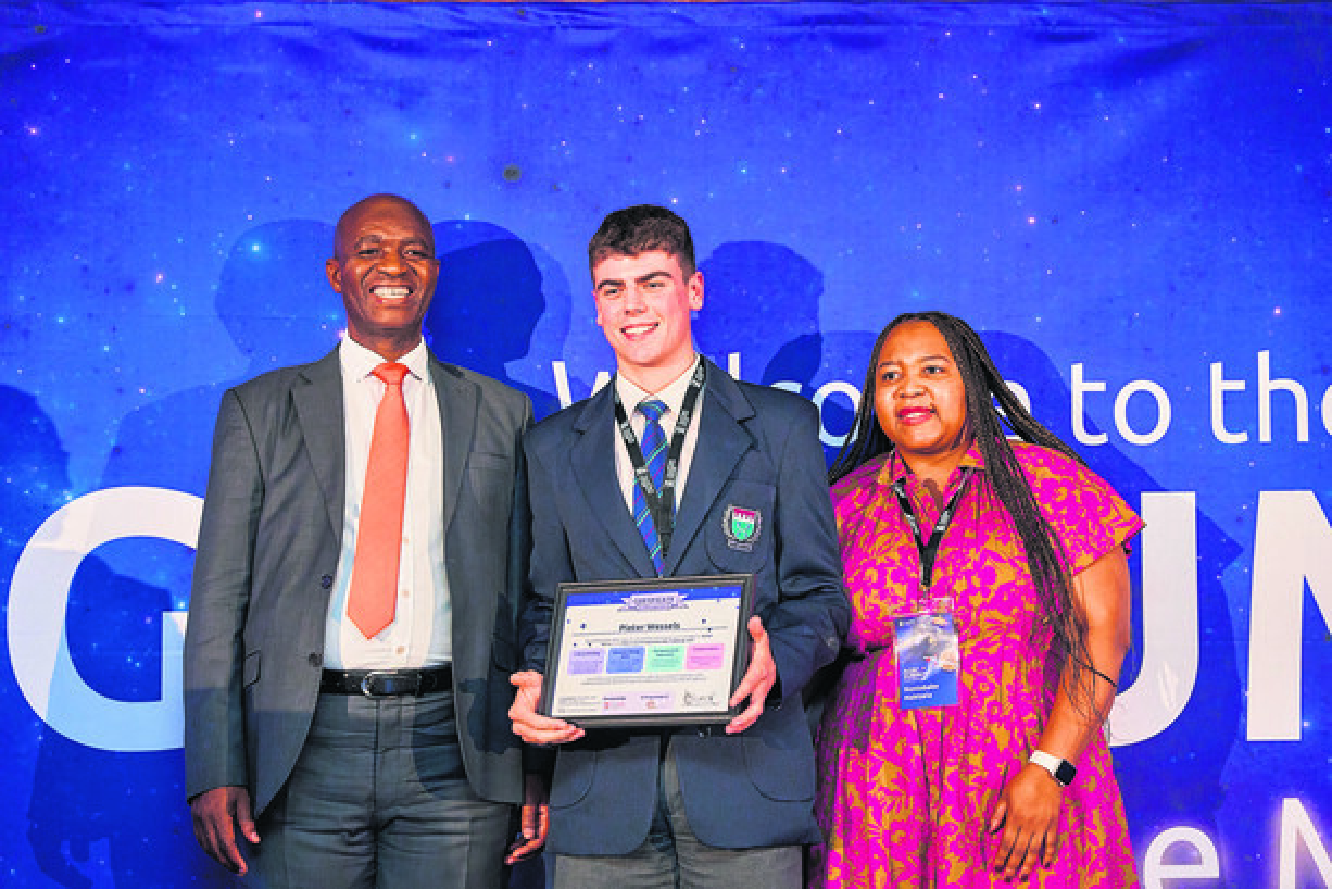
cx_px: 666
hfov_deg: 30.2
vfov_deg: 20.4
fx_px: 2468
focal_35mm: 67
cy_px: 444
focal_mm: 66.7
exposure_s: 1/160
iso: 3200
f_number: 2.8
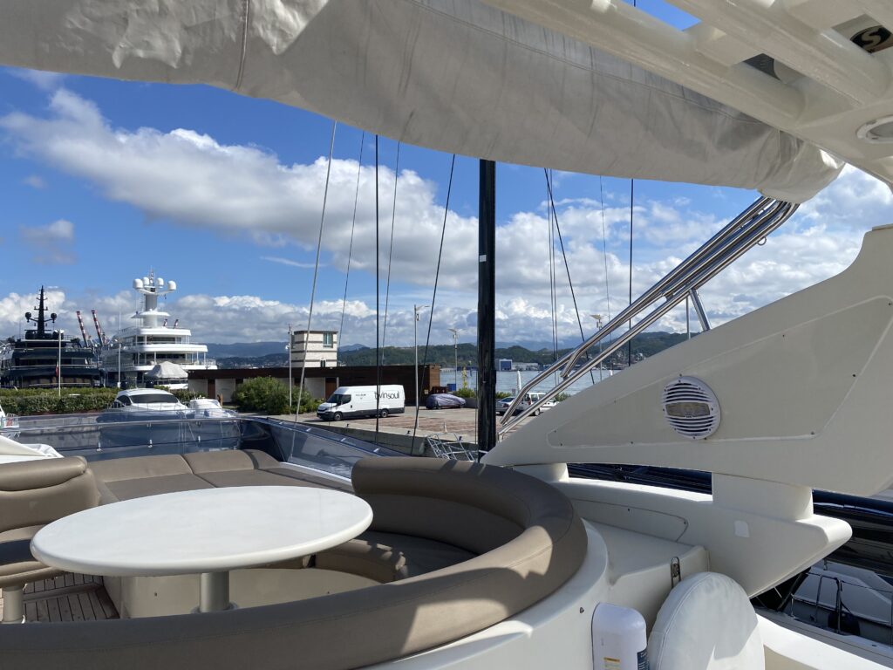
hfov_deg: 67.3
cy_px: 335
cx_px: 446
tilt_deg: +3.1
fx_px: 671
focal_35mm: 26
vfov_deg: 53.1
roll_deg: +0.7
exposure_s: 1/5025
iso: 32
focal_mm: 4.25
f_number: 1.8
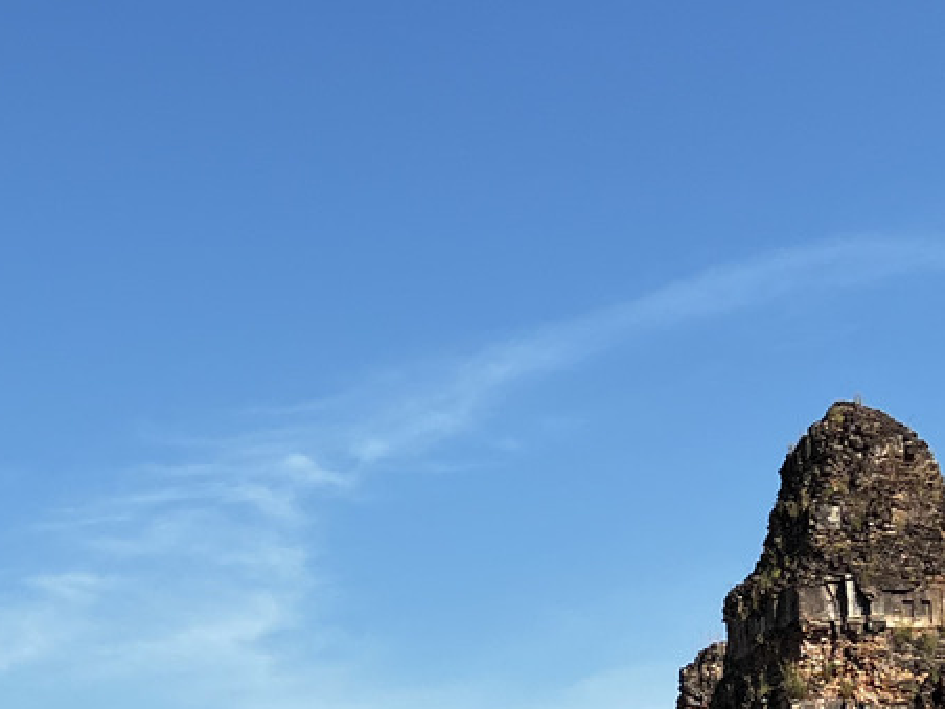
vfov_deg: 15.6
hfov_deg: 20.6
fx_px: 2512
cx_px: 4
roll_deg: +1.1
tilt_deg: +7.8
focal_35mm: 92
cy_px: 799
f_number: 1.5
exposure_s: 1/3704
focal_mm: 5.7
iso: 50
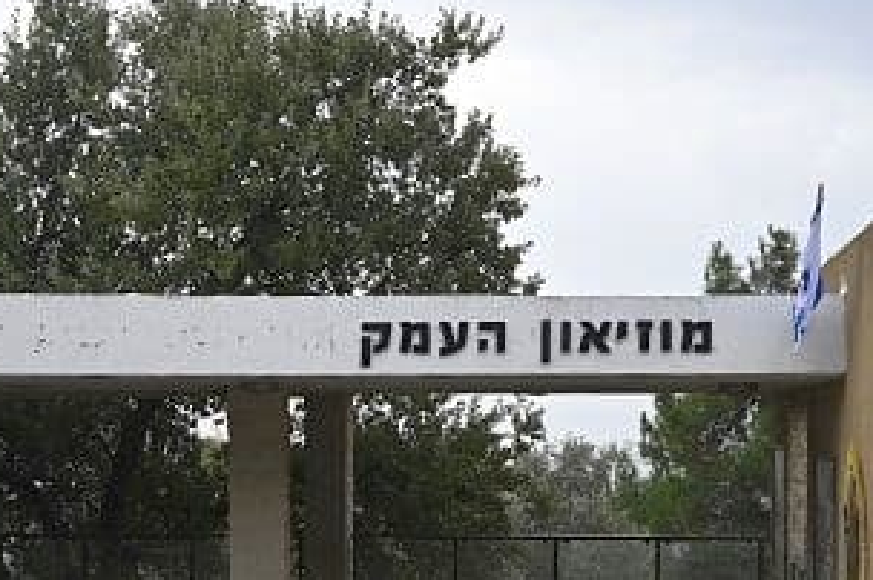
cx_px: 405
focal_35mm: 81
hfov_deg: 25.1
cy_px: 472
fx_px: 1962
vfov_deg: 16.7
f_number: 4.5
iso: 250
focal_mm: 41
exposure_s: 1/80
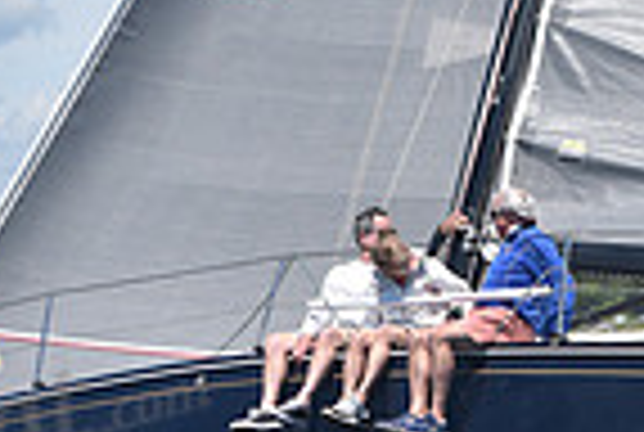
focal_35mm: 283
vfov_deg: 4.9
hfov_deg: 7.3
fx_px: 5073
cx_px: 446
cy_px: 160
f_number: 4.5
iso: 200
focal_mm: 70
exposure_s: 1/1000
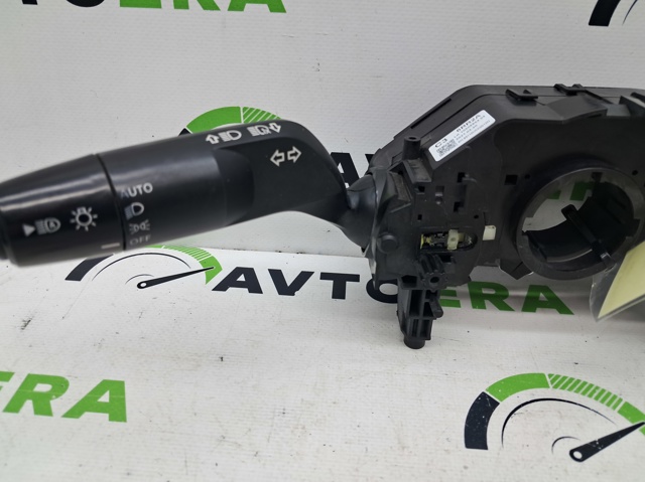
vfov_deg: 51.3
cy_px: 241
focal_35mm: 27
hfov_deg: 65.4
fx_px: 503
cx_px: 322
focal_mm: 4
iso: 50
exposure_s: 1/60
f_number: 1.8
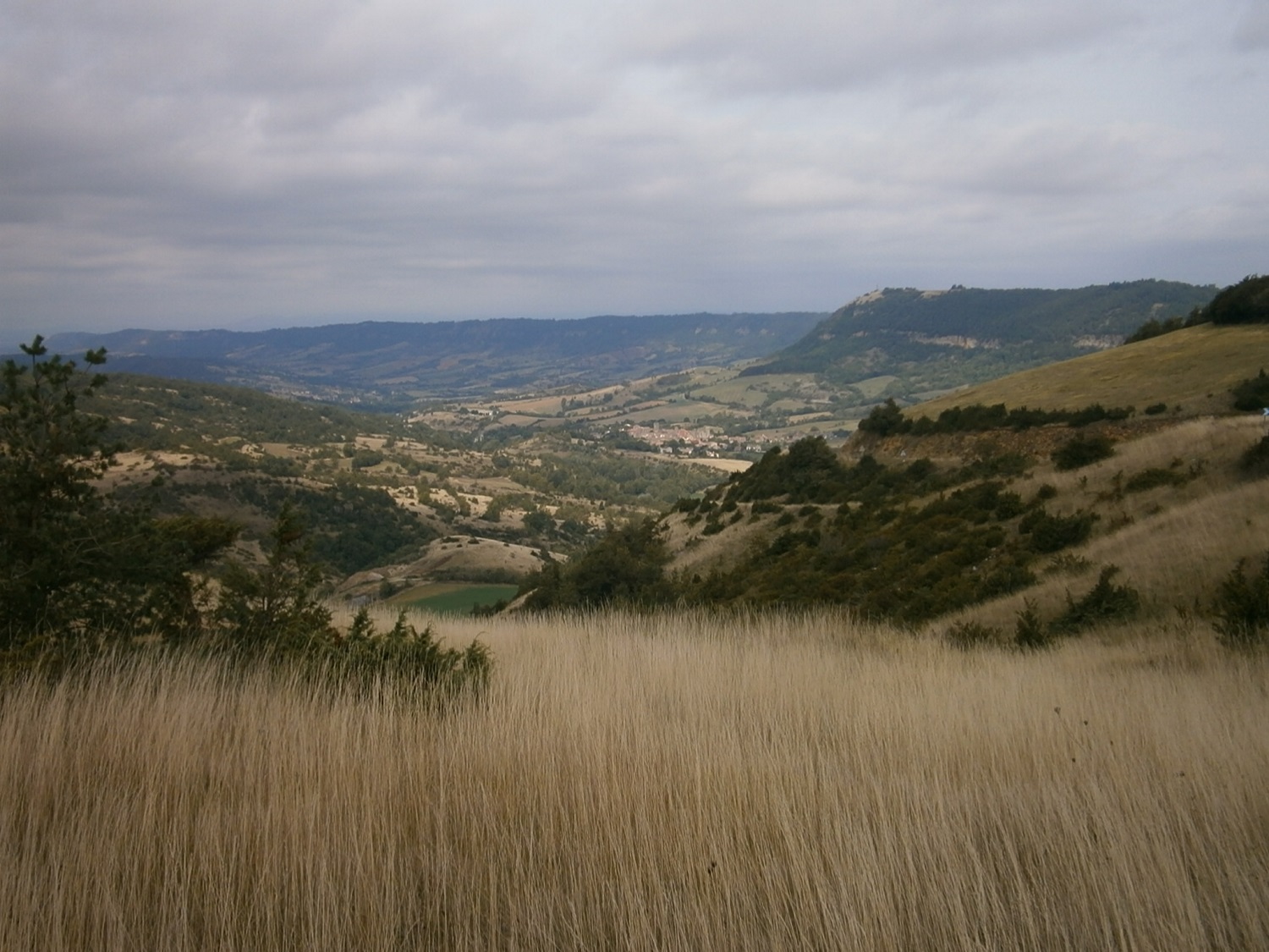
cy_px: 476
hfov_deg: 40.4
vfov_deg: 30.9
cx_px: 634
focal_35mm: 47
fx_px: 1723
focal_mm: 8.3
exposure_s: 1/160
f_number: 9.7
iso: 80
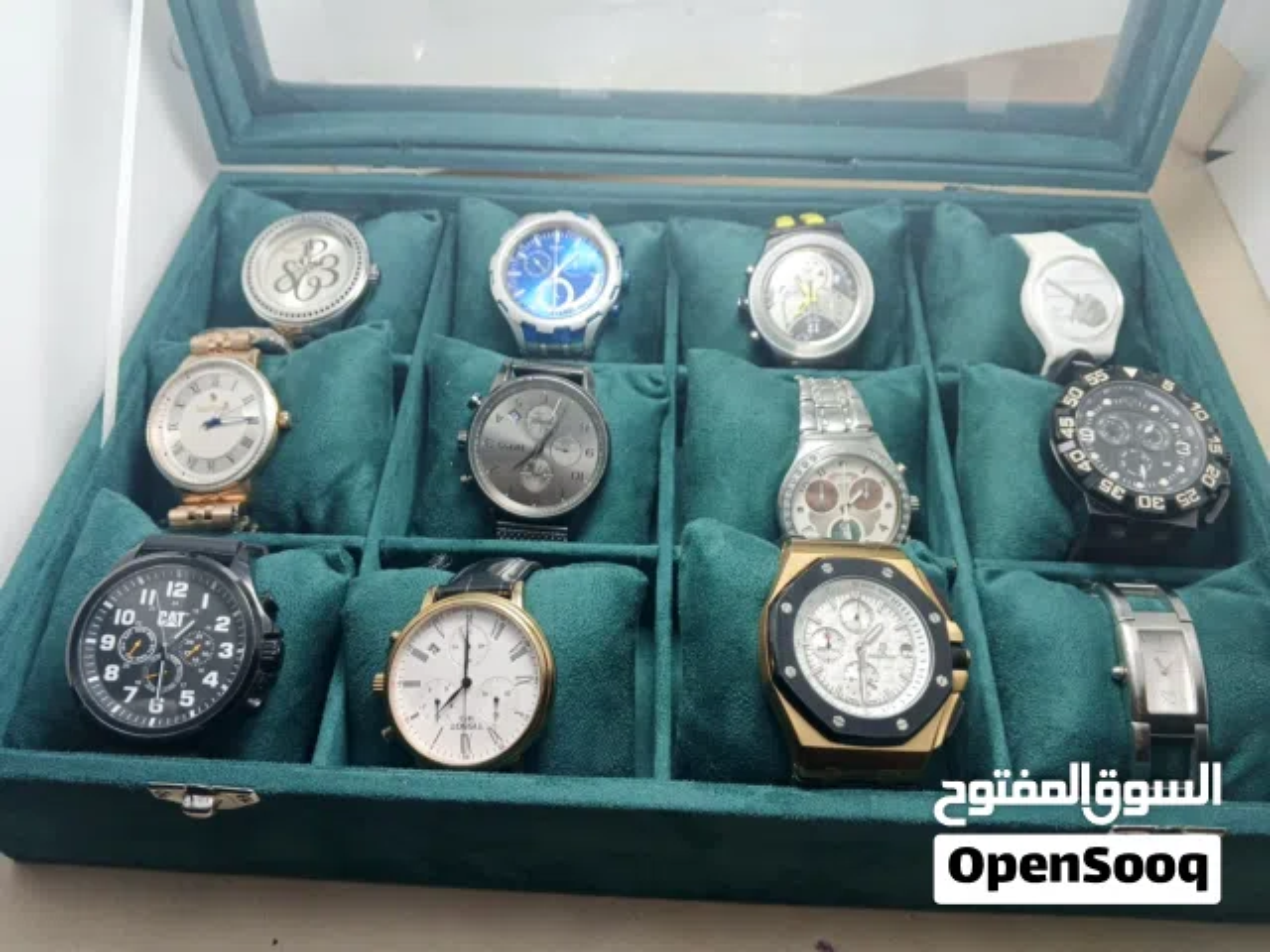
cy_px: 476
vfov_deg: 58.9
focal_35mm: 23
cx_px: 635
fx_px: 844
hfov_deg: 73.9
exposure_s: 1/100
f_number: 1.6
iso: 60
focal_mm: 4.09
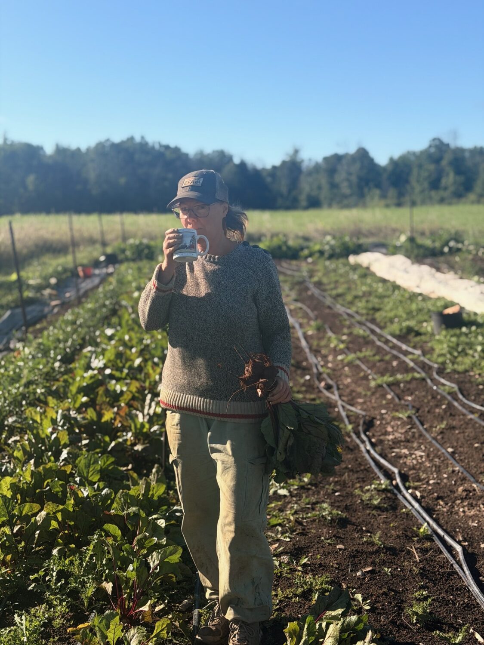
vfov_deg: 39.7
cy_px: 322
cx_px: 242
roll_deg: -0.8
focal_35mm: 48
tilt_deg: -6.9
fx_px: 895
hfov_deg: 30.3
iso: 64
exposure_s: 1/3378
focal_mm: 6.76
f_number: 1.78
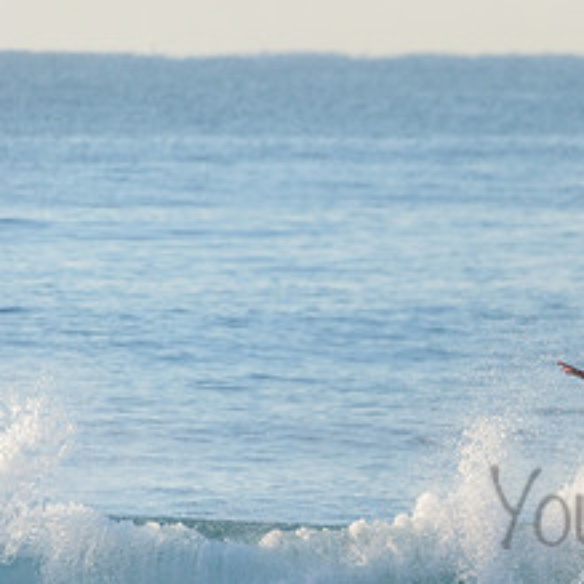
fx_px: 21511
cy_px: 484
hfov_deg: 1.6
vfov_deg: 1.6
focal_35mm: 1127
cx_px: 765
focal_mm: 500
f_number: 5.6
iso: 360
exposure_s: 1/2000
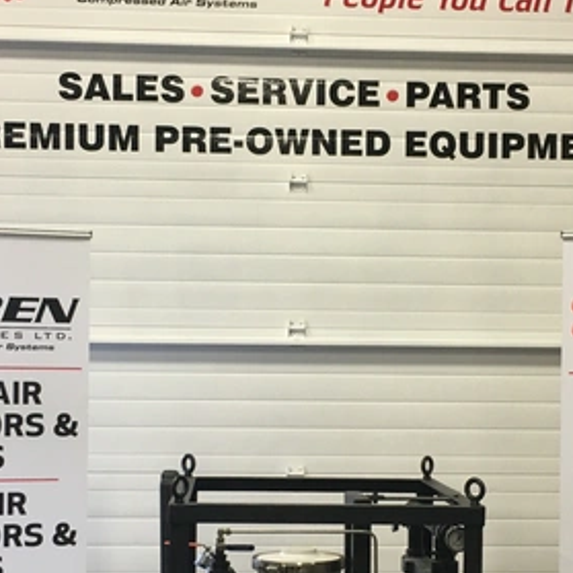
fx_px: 1292
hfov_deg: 25.0
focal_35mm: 69
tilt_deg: -3.8
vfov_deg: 24.8
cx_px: 322
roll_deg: -0.6
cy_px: 404
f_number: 2.2
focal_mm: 4.15
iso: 80
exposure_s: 1/30
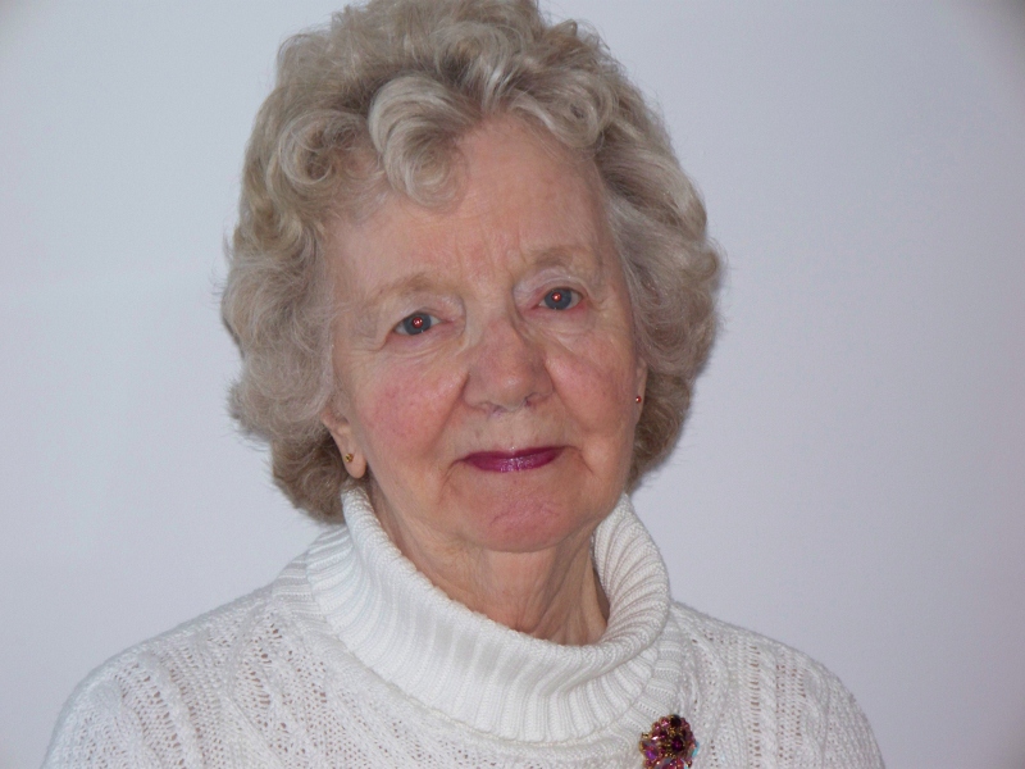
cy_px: 384
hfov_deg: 11.0
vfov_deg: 8.2
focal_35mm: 180
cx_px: 512
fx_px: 5330
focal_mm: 37.7
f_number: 5.1
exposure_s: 1/100
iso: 200
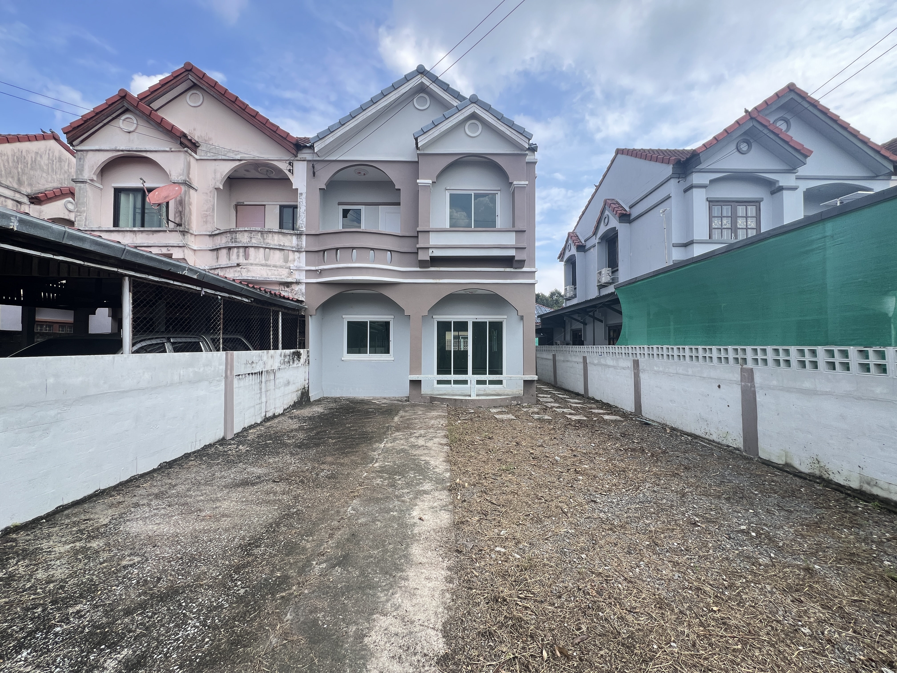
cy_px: 336
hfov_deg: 106.2
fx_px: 337
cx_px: 448
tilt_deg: +1.0
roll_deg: -1.0
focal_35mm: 13
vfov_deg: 89.9
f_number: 1.8
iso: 32
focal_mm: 1.57
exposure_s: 1/430
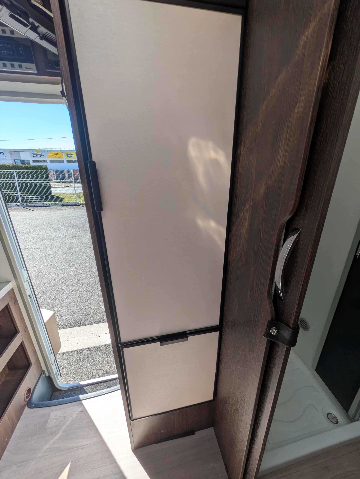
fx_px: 194
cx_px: 180
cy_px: 240
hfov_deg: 85.7
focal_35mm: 14
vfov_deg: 102.0
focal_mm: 1.83
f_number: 2.2
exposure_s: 1/517
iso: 32
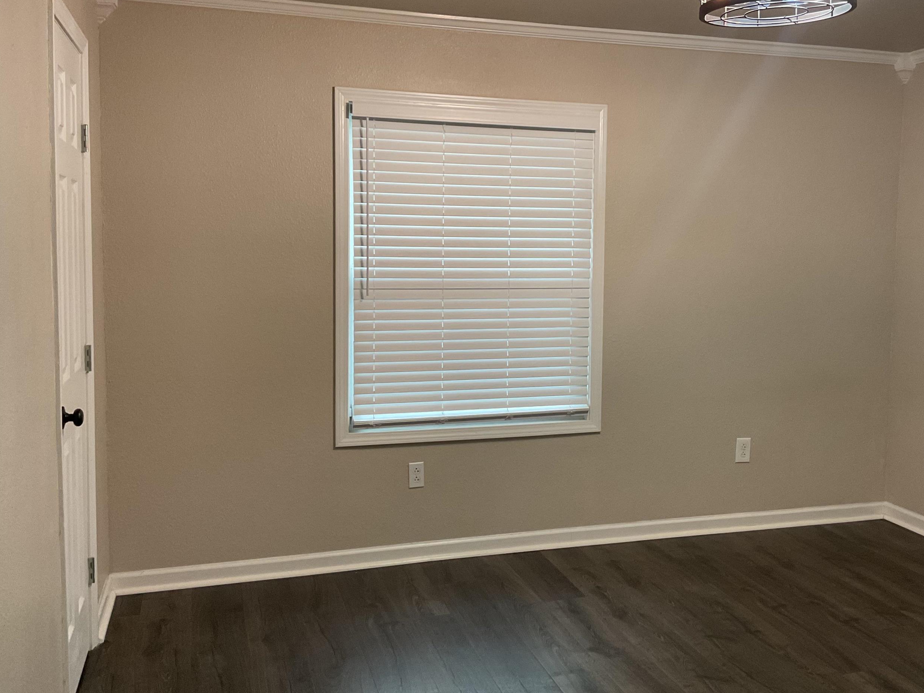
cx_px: 528
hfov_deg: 51.2
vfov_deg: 39.6
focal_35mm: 36
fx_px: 961
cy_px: 313
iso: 100
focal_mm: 3
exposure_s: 1/50
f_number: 1.8
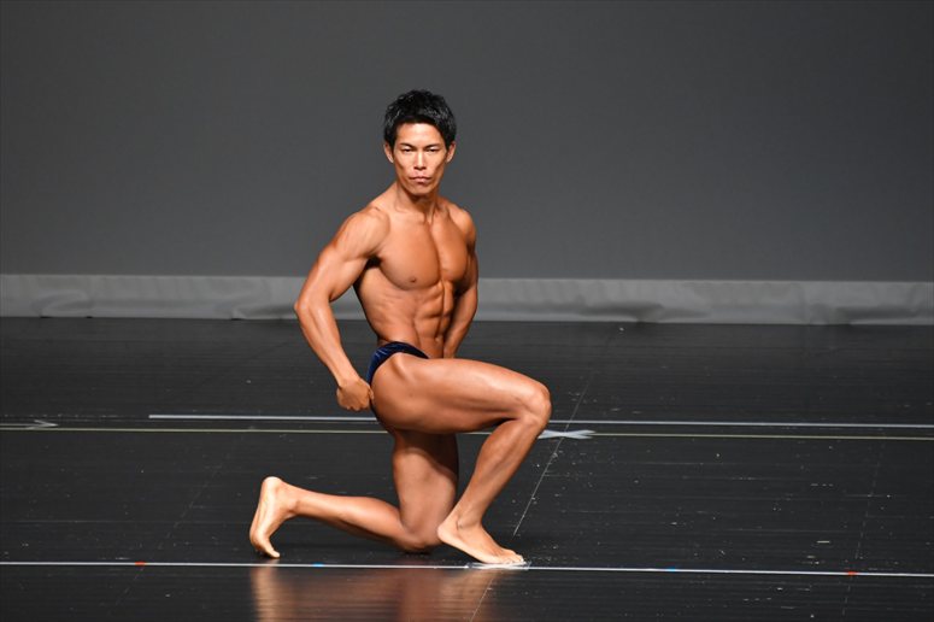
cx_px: 467
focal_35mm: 450
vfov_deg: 3.1
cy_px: 311
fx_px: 11669
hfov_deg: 4.6
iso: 2500
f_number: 5.6
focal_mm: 300
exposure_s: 1/400
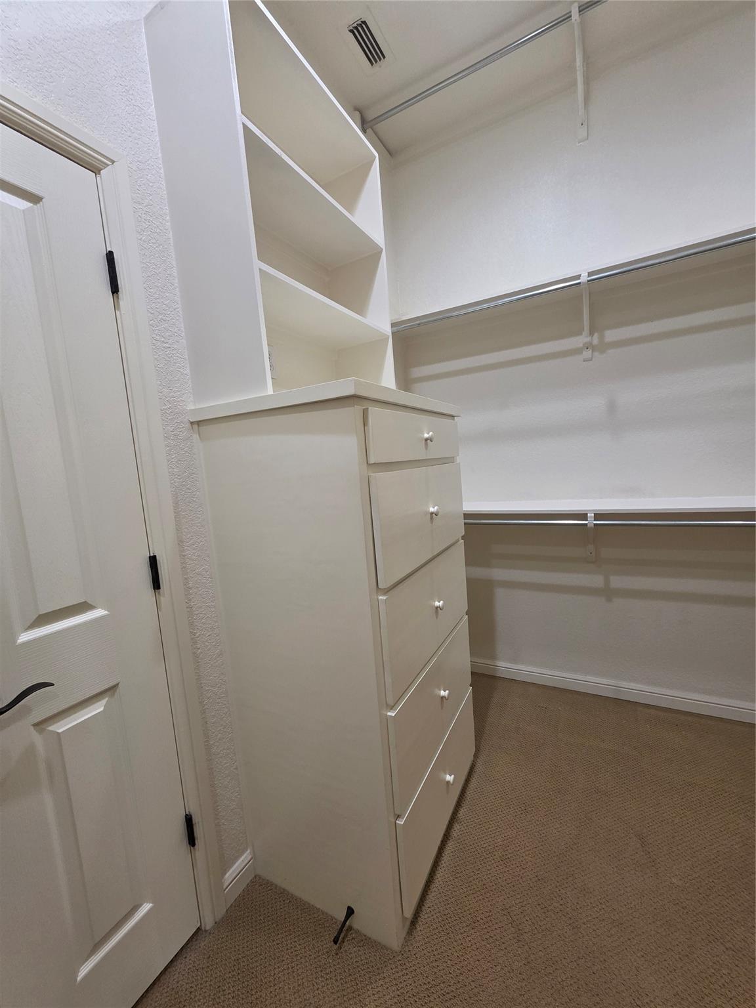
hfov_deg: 89.9
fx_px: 379
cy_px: 504
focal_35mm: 13
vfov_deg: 106.2
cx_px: 378
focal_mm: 2.2
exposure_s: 1/120
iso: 250
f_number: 1.9
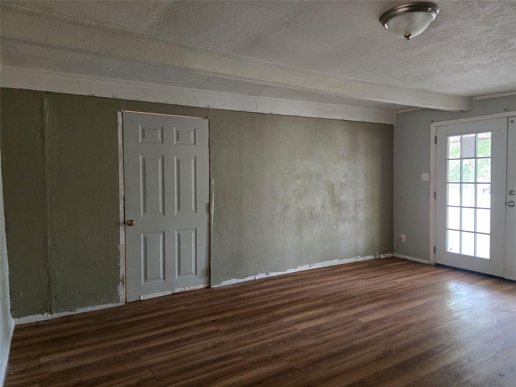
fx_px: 343
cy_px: 194
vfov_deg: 58.9
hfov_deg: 73.9
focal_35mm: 23
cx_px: 258
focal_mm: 6.3
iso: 640
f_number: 1.7
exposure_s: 1/60
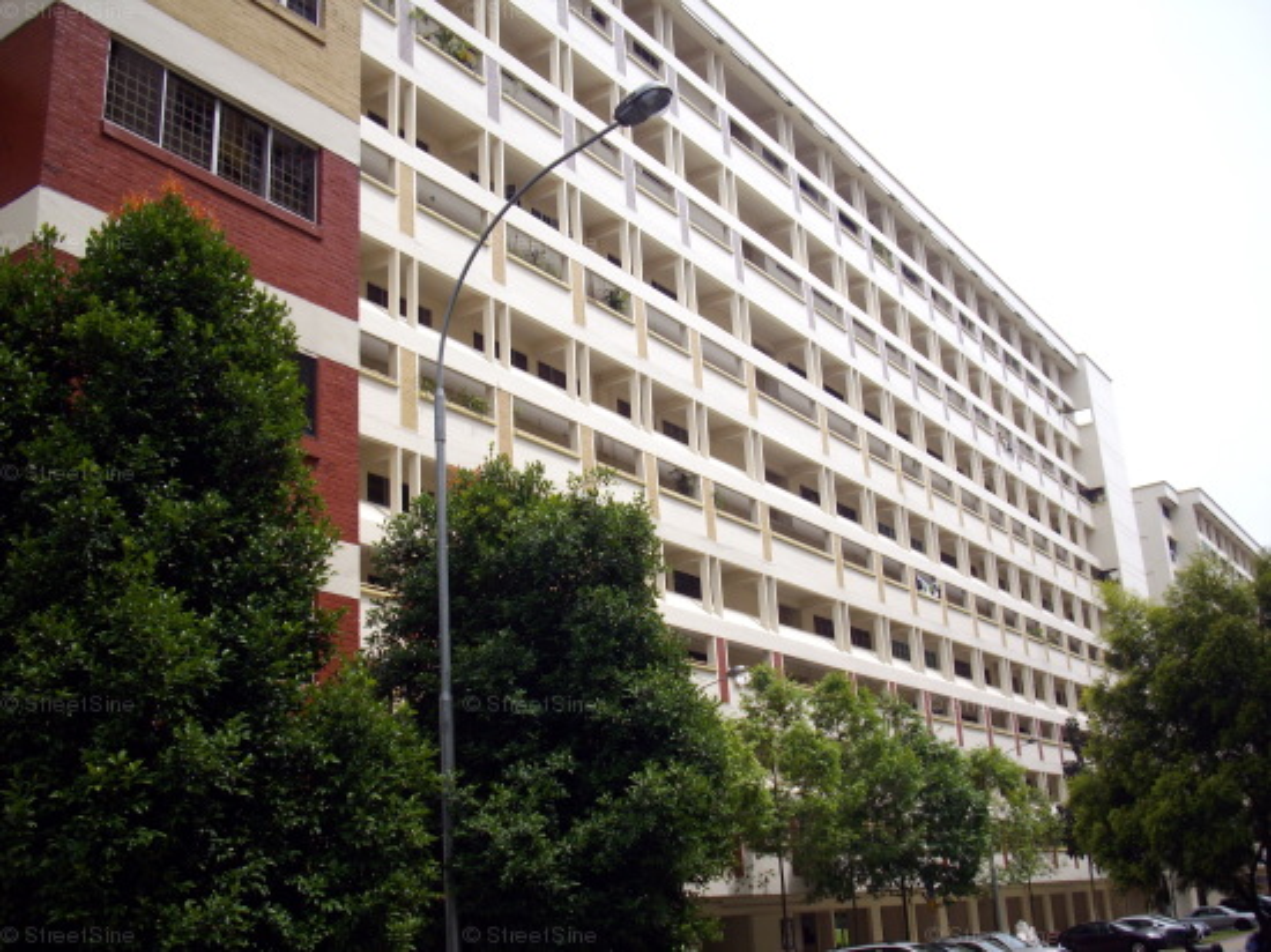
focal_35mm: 37
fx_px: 1358
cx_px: 636
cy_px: 476
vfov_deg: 38.6
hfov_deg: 50.2
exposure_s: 1/250
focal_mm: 6.2
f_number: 5.6
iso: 80
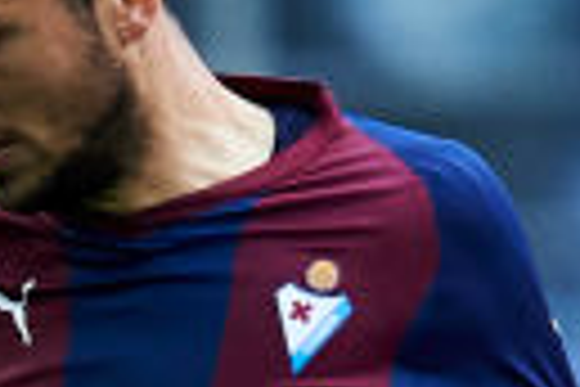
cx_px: 45
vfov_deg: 0.4
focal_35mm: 3164
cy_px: 1062
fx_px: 50972
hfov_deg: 0.7
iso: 2000
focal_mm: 400
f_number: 3.2
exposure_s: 1/3200
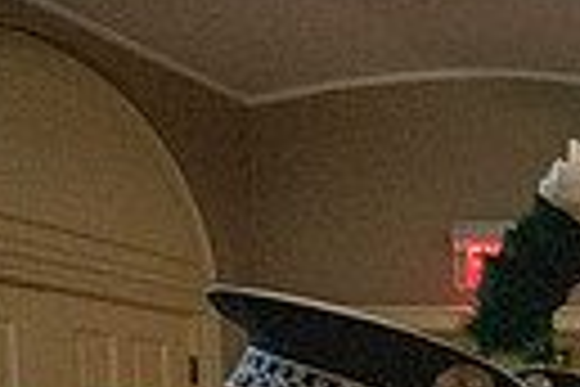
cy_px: 520
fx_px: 1015
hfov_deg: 20.2
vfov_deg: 19.7
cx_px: 1097
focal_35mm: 63
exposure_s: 1/500
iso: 10000
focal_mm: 14
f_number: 4
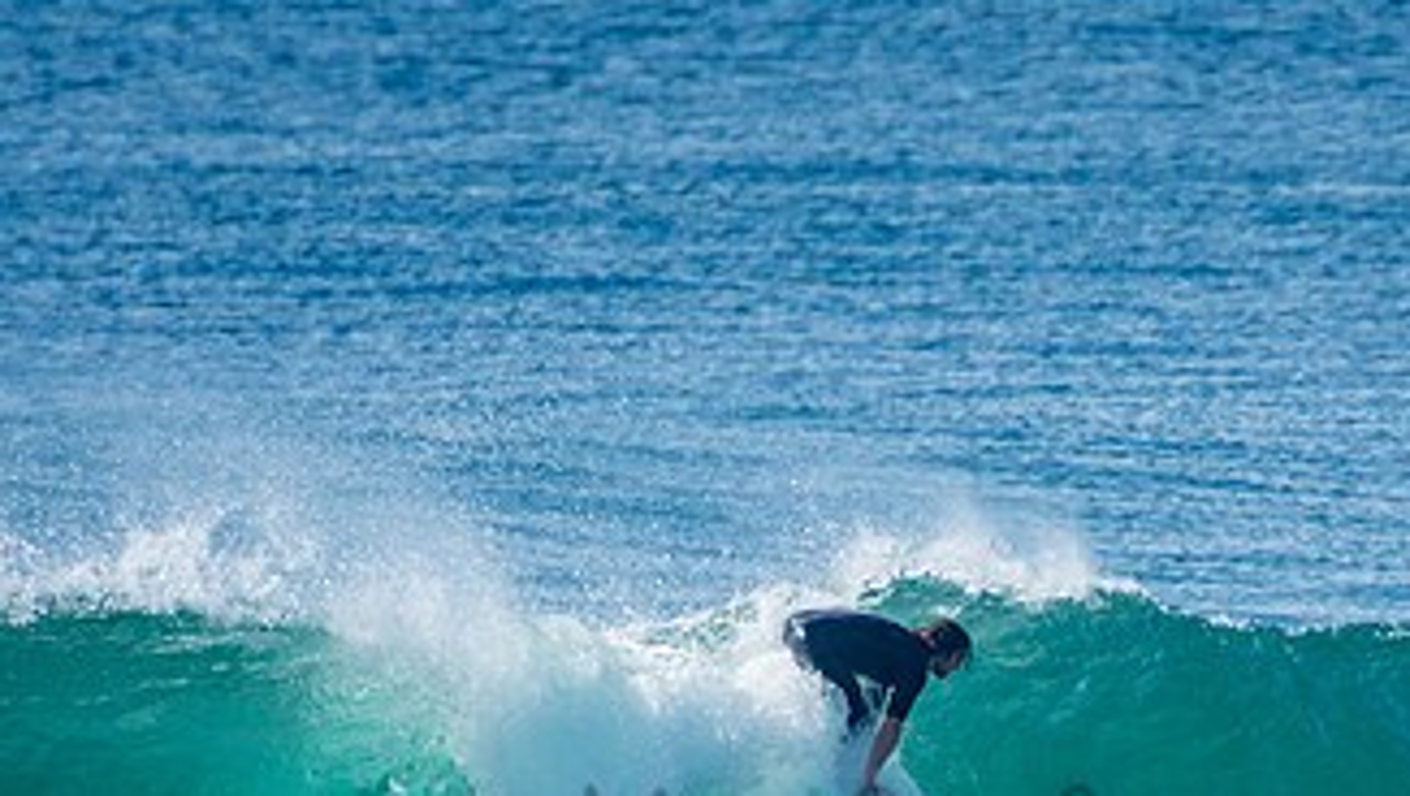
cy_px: 815
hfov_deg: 1.9
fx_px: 41796
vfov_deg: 1.1
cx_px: 1029
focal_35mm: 1117
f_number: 5.6
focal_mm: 400
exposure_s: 1/1250
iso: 280
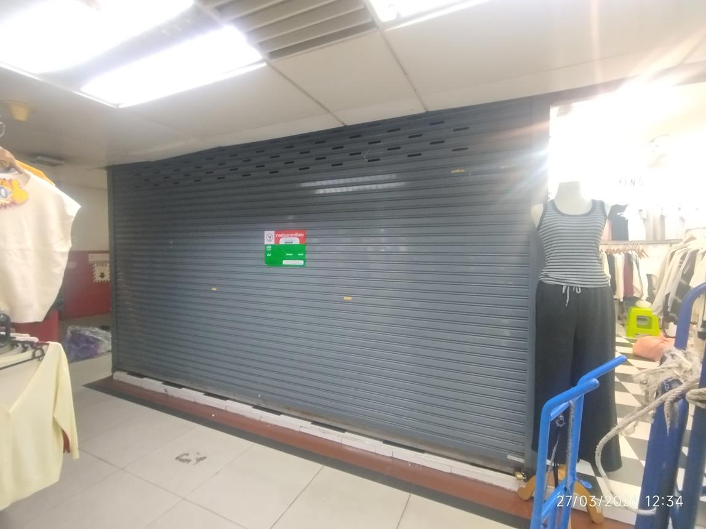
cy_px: 264
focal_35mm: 15
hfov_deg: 98.2
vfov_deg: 81.7
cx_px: 353
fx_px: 306
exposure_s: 1/25
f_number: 2.2
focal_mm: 1.65
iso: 250
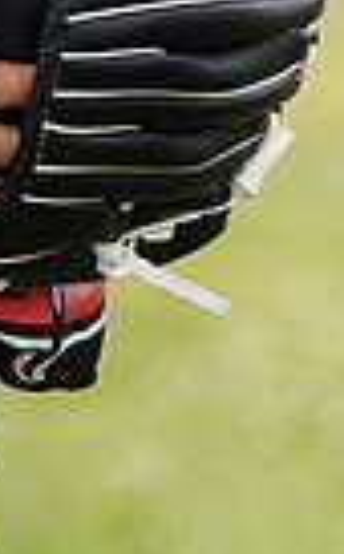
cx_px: -87
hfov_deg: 1.5
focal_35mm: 853
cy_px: -384
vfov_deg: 2.5
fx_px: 12863
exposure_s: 1/250
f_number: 5.6
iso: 100
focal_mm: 197
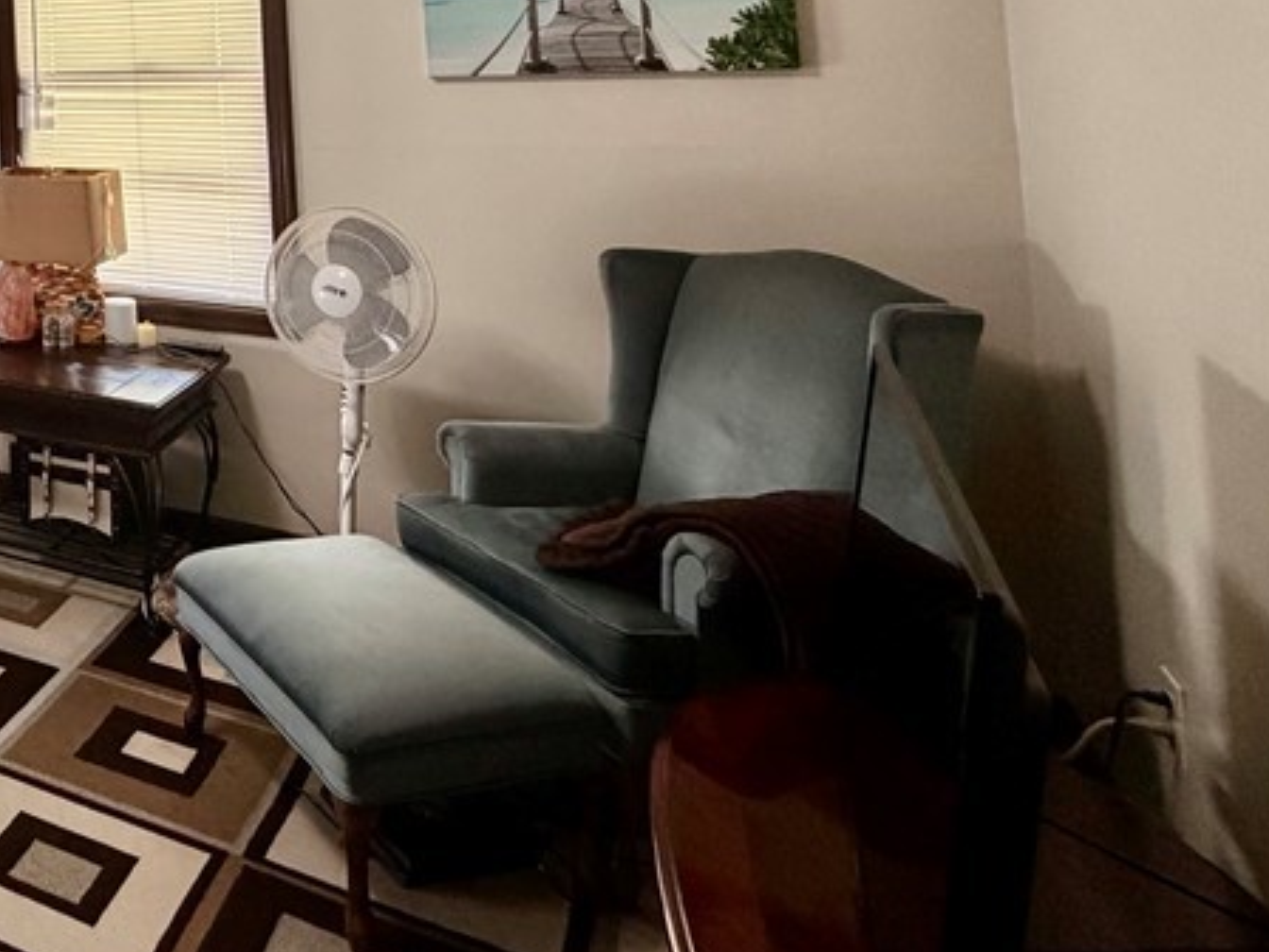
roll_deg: +1.8
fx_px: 1173
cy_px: -11
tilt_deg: +2.2
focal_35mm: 32
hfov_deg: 43.4
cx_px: -142
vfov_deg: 38.8
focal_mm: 2.22
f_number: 2.2
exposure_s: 1/60
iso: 250
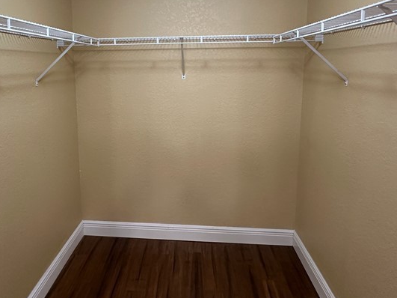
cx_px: 158
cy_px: 104
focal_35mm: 27
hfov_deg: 64.7
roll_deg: +0.1
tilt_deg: -7.3
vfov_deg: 50.6
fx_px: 310
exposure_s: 1/60
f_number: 2.2
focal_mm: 2.22
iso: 250
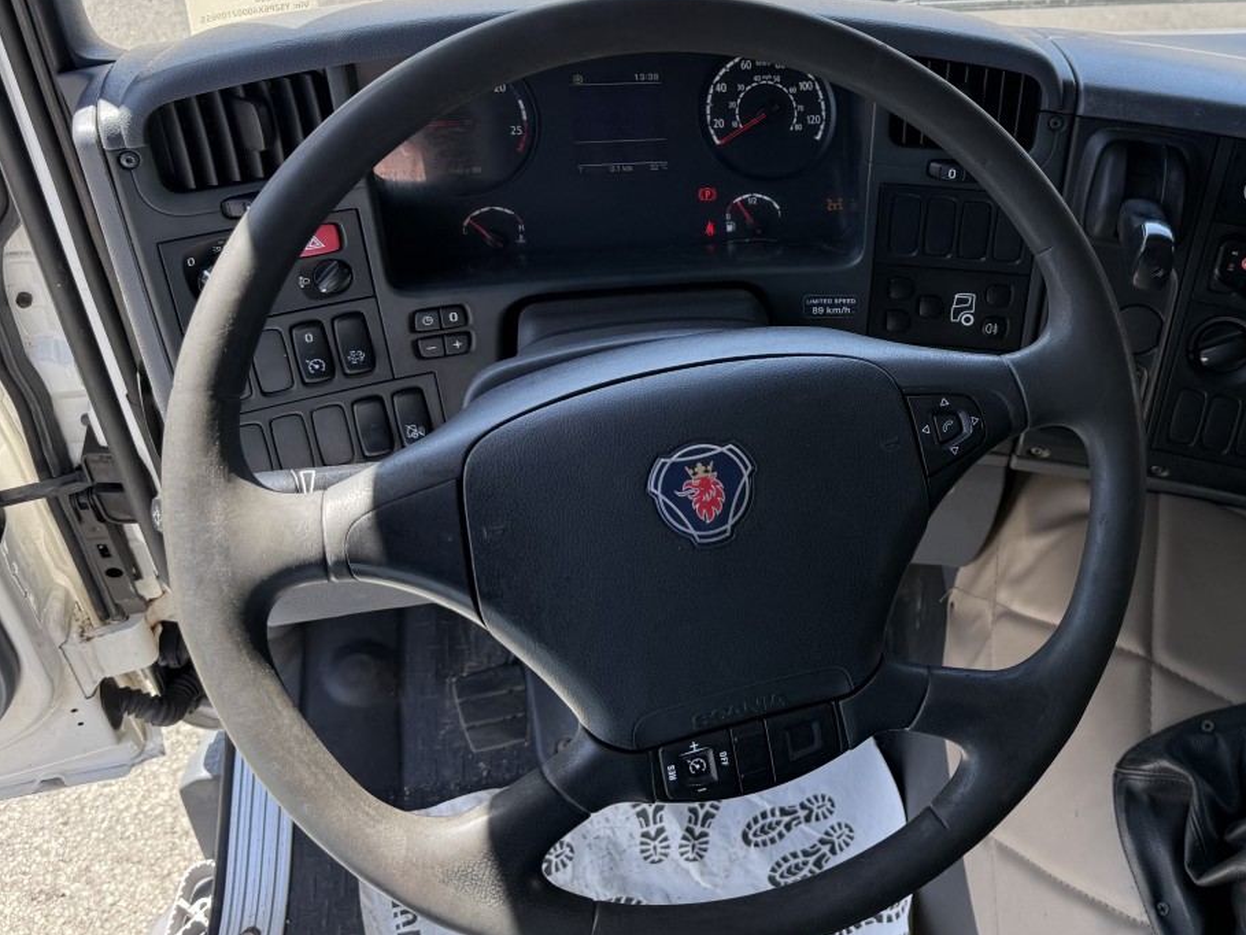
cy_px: 329
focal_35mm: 38
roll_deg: -11.1
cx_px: 920
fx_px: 1368
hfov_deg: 47.3
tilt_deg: -39.0
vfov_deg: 37.4
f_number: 1.78
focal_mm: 6.76
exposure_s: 1/772
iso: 80
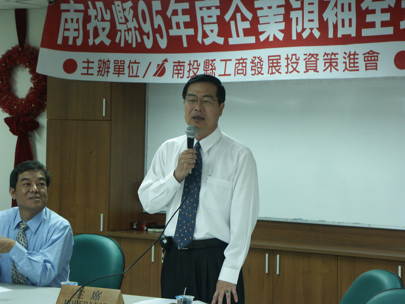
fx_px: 1228
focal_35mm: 105
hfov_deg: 18.7
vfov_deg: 14.1
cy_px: 152
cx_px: 202
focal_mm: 26.03
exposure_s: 1/30
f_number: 3.5
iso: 200
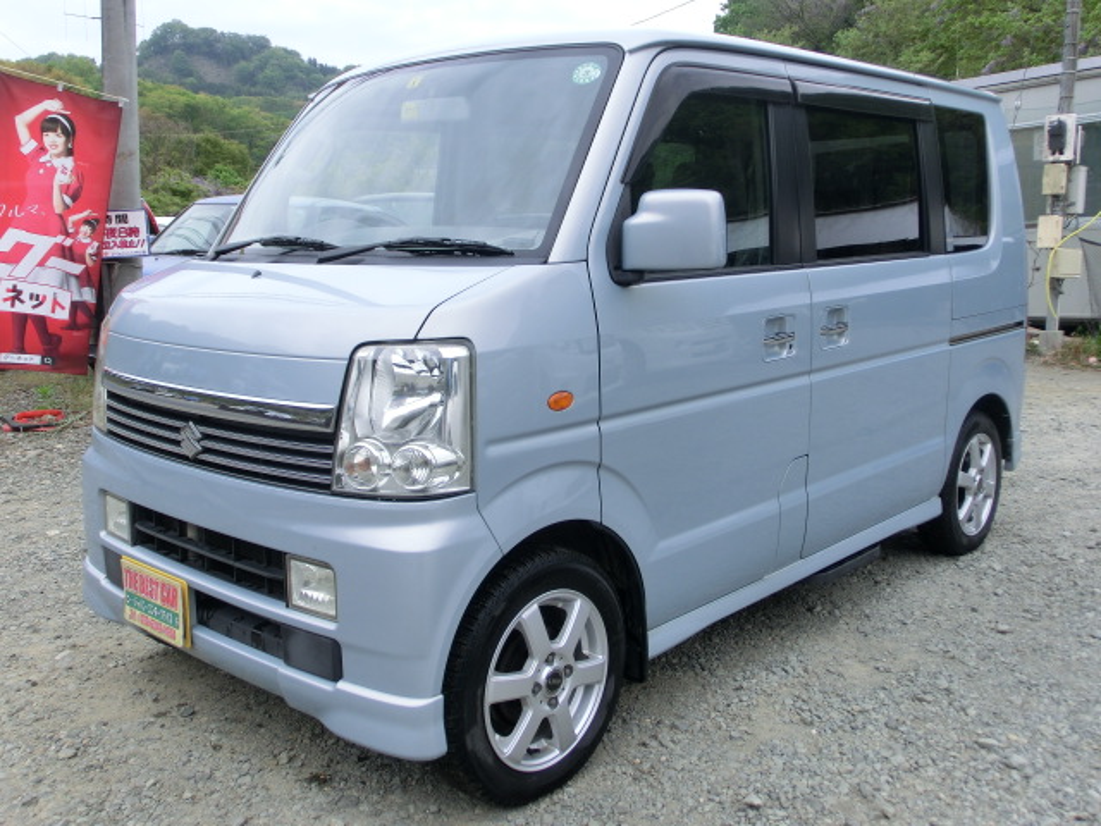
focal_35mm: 37
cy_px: 413
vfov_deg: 38.7
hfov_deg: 50.1
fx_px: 1177
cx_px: 550
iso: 100
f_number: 3.9
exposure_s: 1/250
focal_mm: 6.61
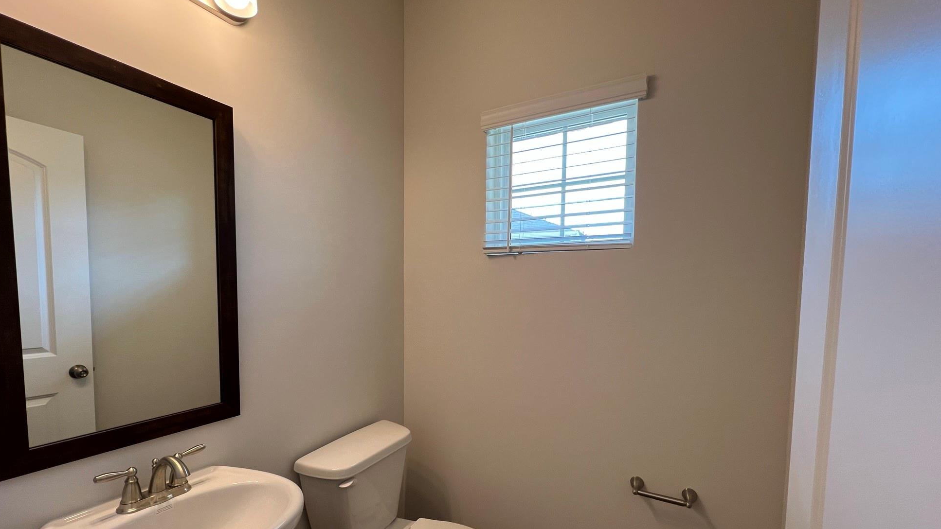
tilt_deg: -5.5
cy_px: 322
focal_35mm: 15
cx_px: 452
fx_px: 374
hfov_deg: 102.9
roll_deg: -0.5
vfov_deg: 69.7
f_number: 1.8
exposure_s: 1/120
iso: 64
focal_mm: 1.57
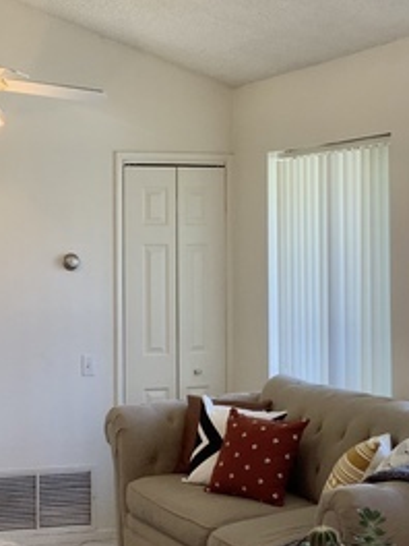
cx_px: 87
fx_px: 1245
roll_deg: -0.2
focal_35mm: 79
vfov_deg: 24.7
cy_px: 244
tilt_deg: -0.1
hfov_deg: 18.5
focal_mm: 3
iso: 40
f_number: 1.8
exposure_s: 1/60
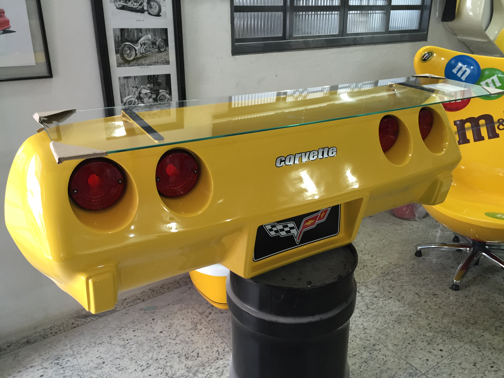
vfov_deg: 48.2
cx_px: 252
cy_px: 189
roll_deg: +0.4
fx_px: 422
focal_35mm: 29
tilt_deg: -22.1
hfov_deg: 61.7
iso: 125
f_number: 2.2
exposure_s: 1/30
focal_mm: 4.15
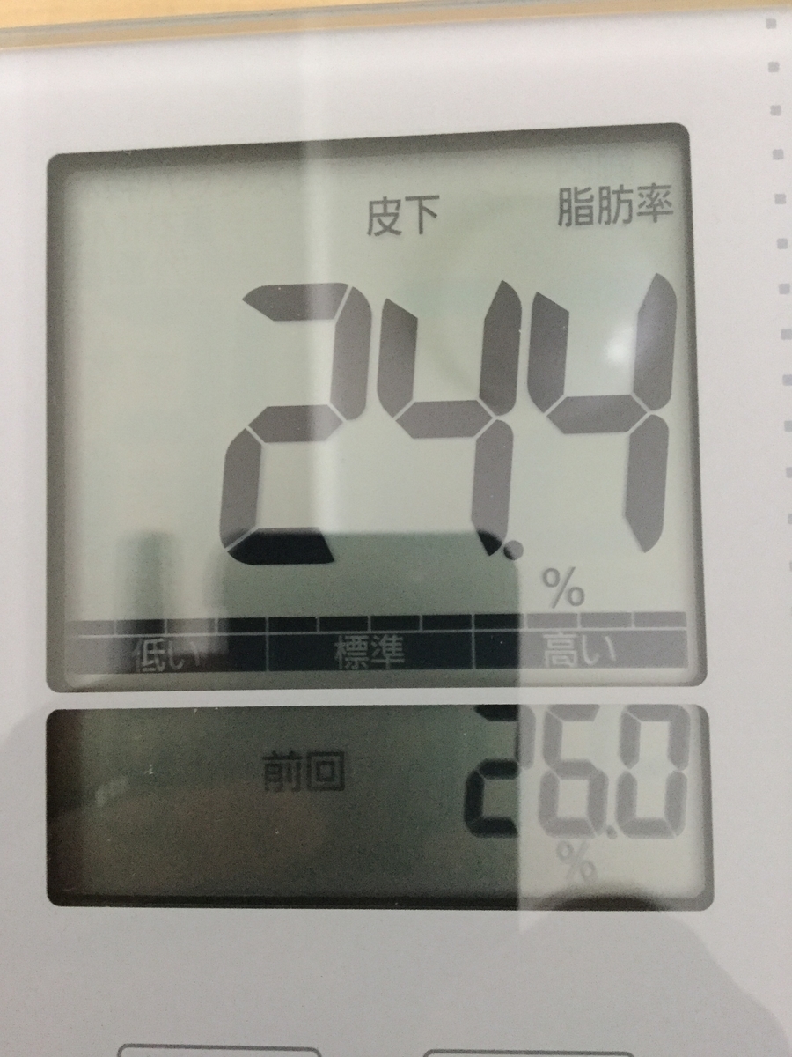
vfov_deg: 58.4
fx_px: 946
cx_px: 396
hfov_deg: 45.4
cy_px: 528
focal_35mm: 31
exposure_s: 1/15
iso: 500
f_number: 2.4
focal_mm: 3.3
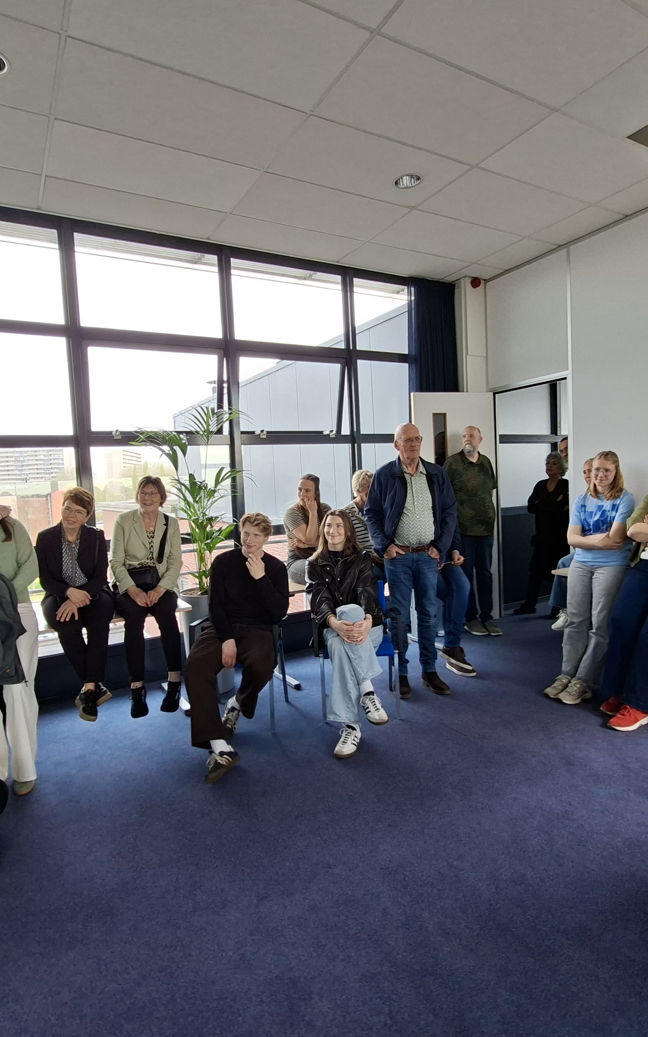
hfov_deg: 62.2
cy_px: 532
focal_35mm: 19
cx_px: 302
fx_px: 537
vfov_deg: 88.0
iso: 40
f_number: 2.2
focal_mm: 1.74
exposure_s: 1/50
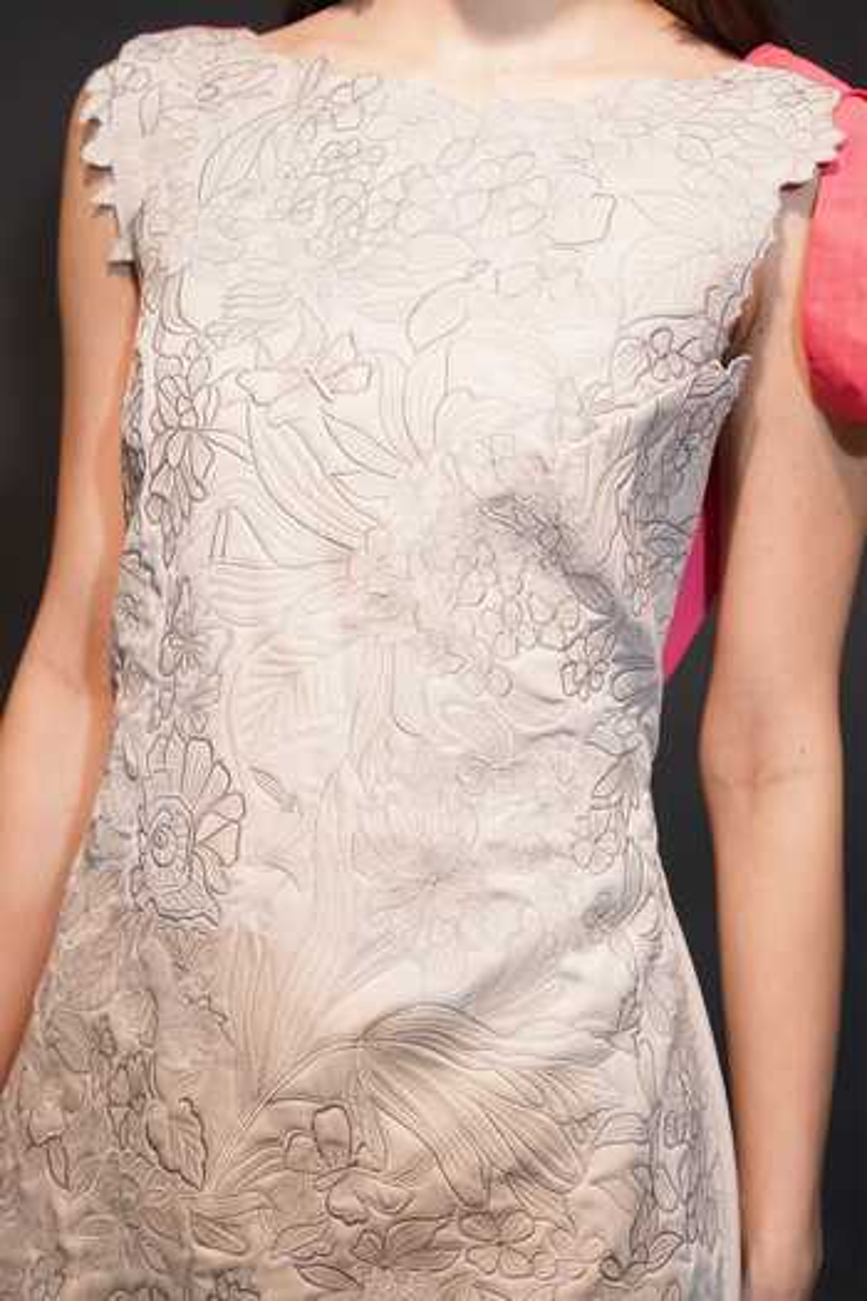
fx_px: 2529
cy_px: 650
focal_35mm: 70
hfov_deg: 19.5
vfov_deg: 28.8
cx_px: 434
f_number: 2.8
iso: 400
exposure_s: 1/160
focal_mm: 70
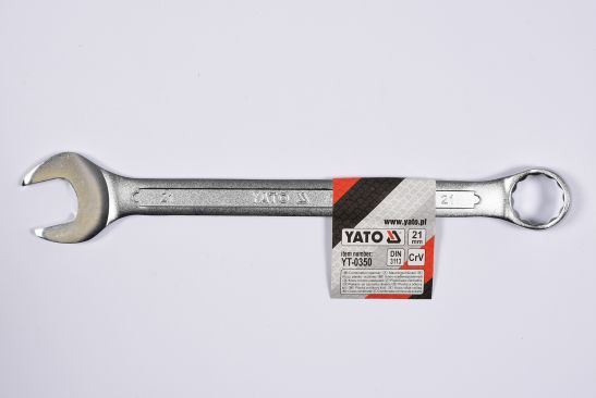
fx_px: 1243
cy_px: 199
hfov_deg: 27.0
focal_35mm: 75
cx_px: 298
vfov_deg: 18.2
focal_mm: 50
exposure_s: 1/125
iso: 250
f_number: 14
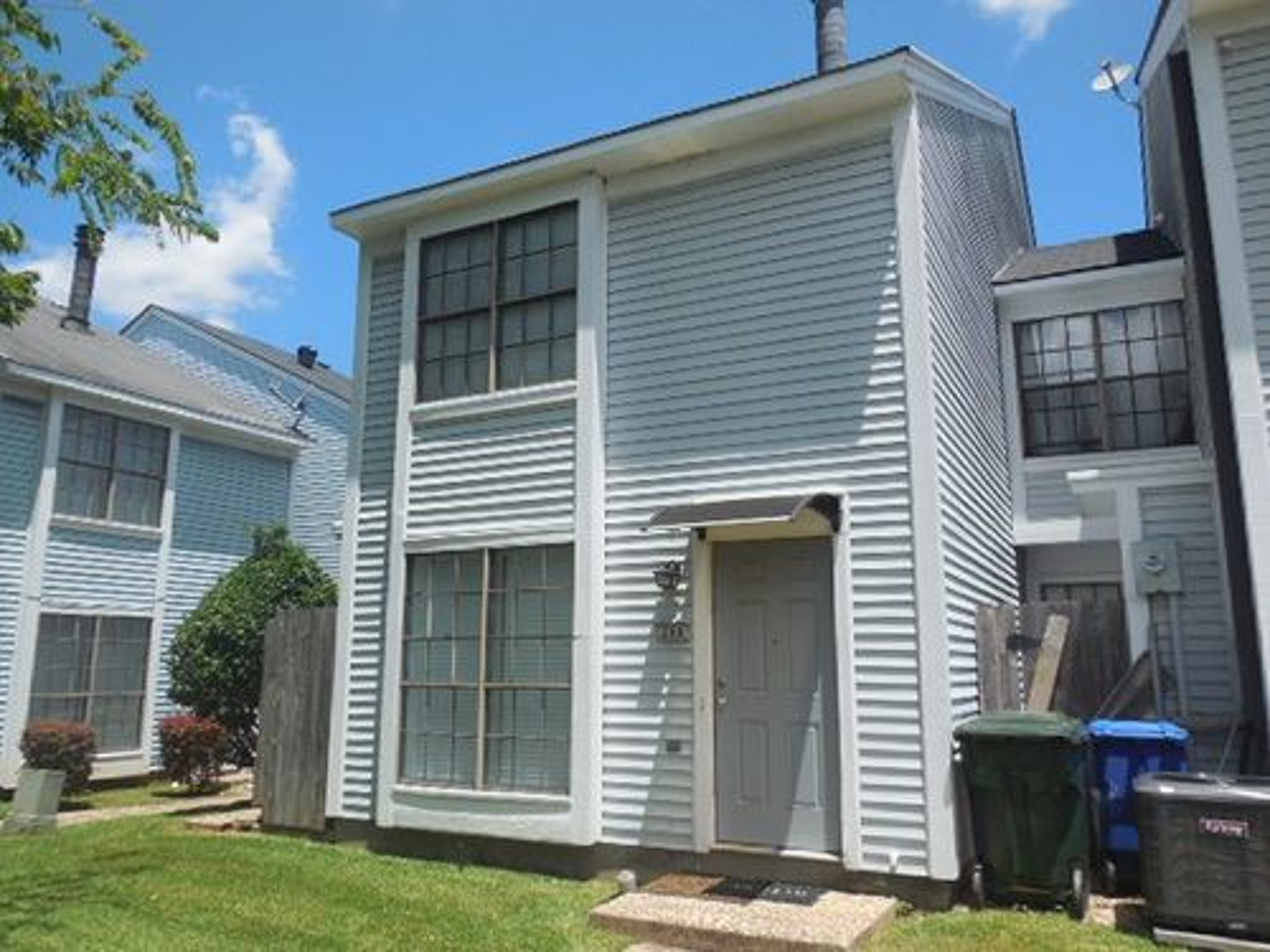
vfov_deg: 54.9
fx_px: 917
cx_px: 635
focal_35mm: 25
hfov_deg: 69.4
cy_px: 476
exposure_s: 1/1600
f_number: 3.1
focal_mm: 4.5
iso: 125
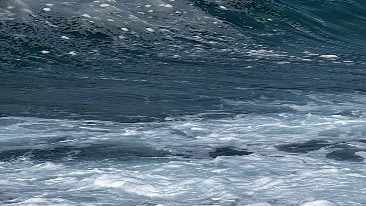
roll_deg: +0.1
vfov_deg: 6.6
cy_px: -15
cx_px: 179
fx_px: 1767
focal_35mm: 182
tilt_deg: -2.0
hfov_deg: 11.8
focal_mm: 9
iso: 32
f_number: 2.8
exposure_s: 1/1647
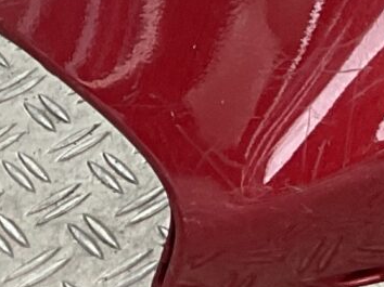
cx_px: -90
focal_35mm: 210
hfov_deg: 9.3
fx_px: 2328
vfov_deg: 6.5
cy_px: -514
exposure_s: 1/100
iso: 25
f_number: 1.8
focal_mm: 3
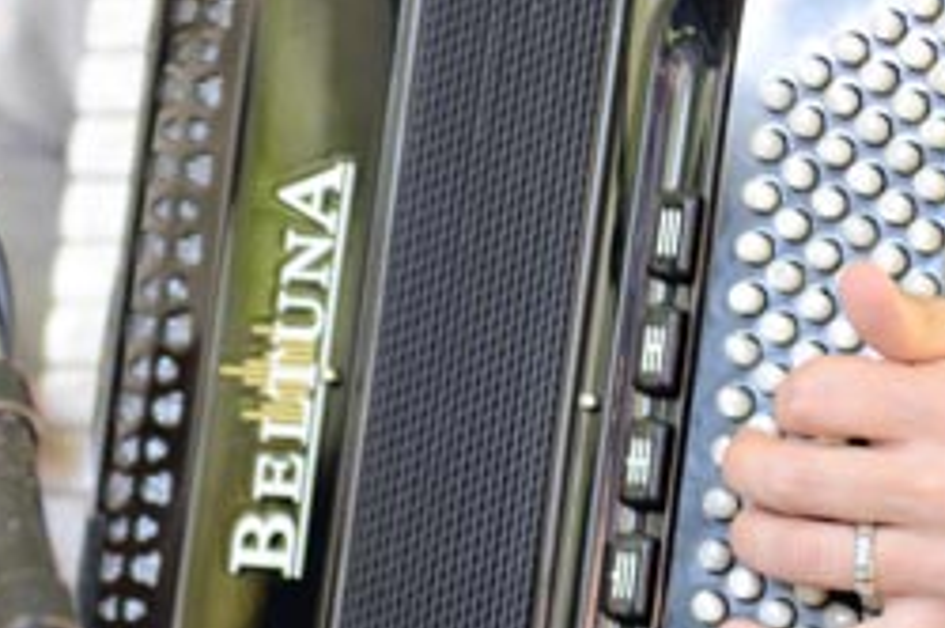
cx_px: 197
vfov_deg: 2.7
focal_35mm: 509
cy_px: 376
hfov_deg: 4.1
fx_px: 13344
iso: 1000
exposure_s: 1/200
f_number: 2.8
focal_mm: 170
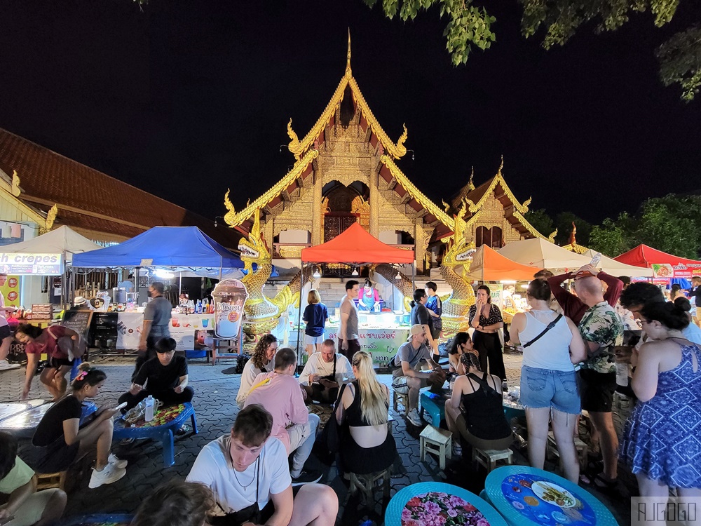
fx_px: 263
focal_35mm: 13
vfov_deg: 89.9
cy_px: 263
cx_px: 350
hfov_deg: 106.2
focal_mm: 2.2
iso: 640
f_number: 2.2
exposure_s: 1/33
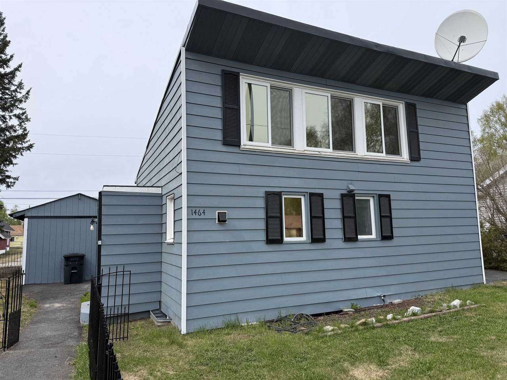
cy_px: 190
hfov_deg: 71.6
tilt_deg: +7.2
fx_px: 352
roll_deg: +1.9
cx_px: 254
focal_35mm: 24
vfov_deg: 56.8
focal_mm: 6.76
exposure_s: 1/3425
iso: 80
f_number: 1.78
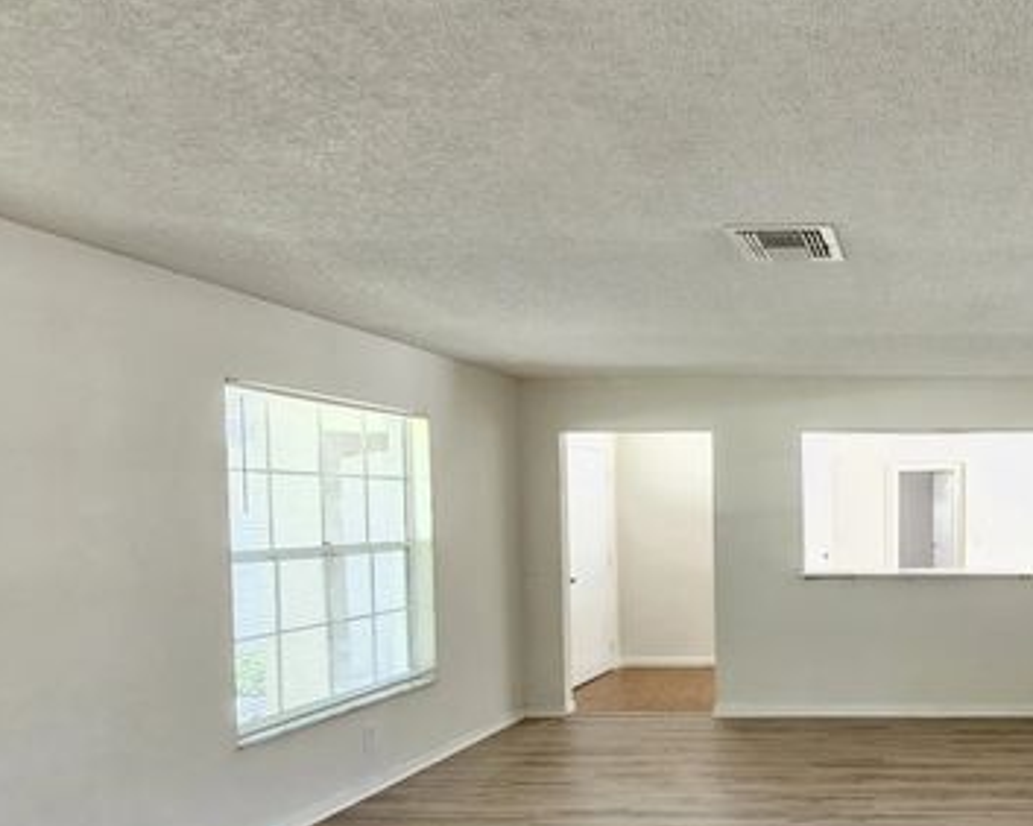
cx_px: 922
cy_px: 542
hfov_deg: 61.7
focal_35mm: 23
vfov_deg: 59.6
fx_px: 703
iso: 320
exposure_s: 1/40
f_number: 2.2
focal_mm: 2.2
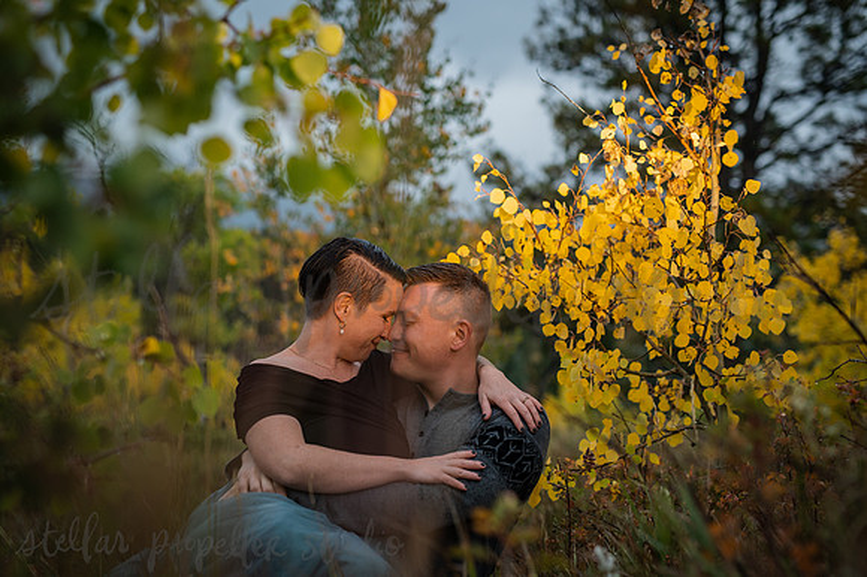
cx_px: 434
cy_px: 288
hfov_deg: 39.6
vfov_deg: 27.0
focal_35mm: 50
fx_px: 1203
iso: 400
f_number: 2.2
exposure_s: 1/400
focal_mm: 50
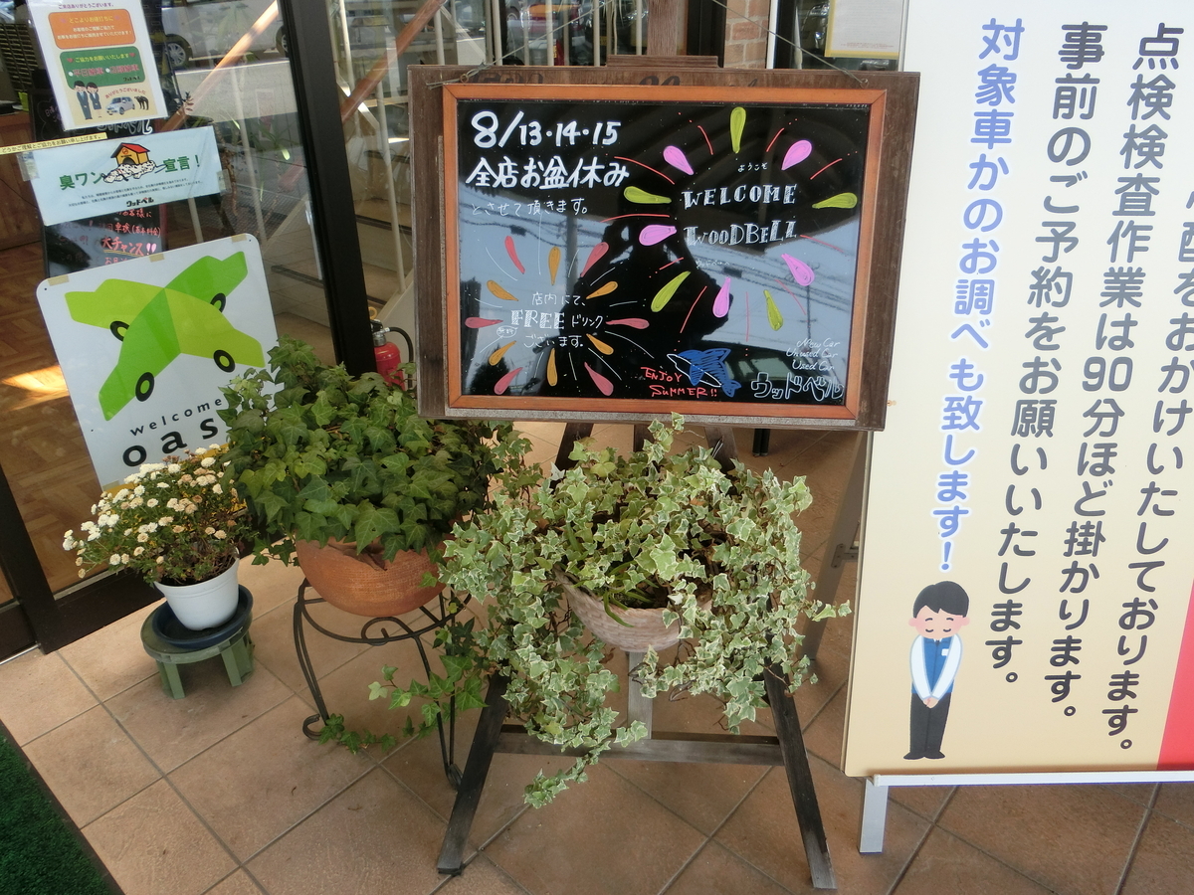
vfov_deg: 54.9
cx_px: 597
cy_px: 448
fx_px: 862
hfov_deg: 69.4
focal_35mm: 25
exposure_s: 1/125
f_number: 3.5
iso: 80
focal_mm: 4.5
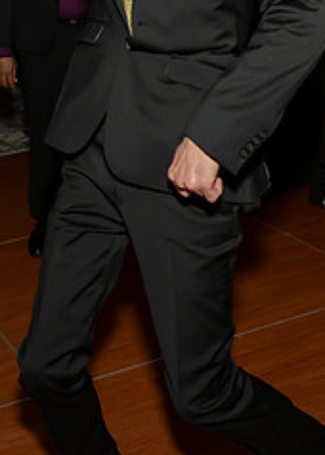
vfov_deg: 25.6
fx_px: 969
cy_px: 43
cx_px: 98
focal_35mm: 75
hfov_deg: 19.0
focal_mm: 17
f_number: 8
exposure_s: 1/250
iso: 1000
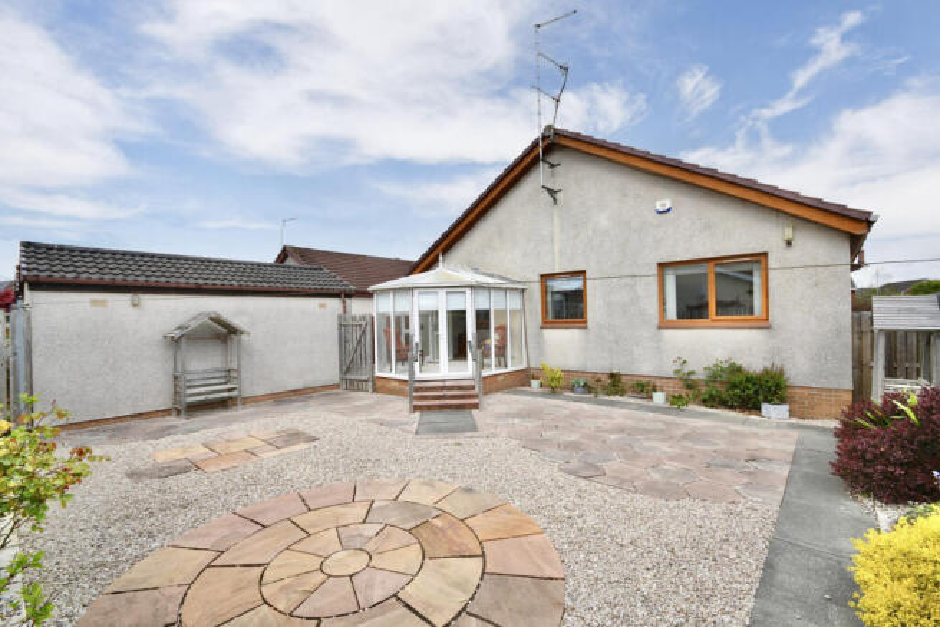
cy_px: 314
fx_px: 392
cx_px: 470
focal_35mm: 15
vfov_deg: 77.4
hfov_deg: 100.4
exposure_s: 1/160
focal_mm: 10
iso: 100
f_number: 6.3
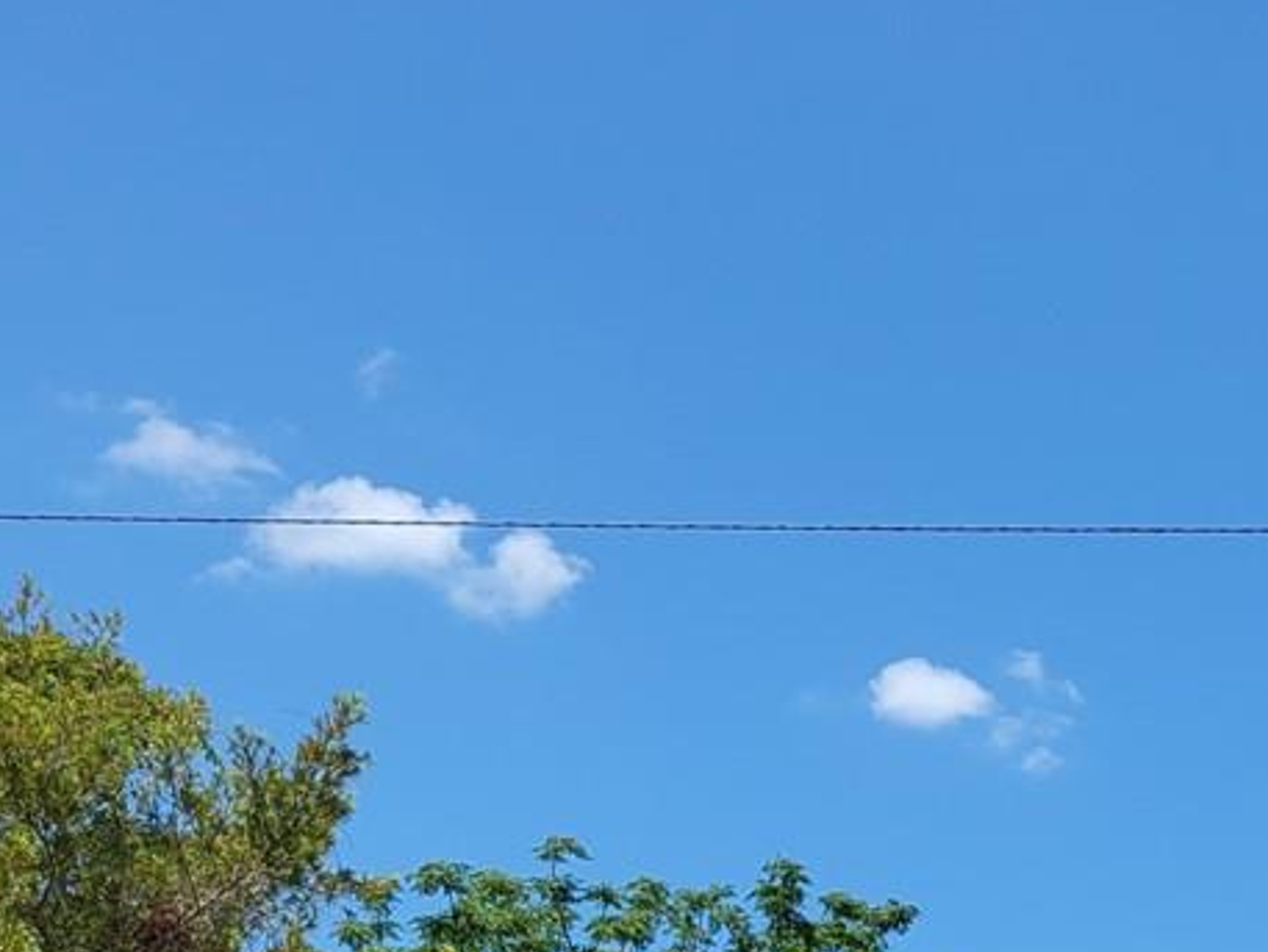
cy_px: 1502
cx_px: 1776
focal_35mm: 91
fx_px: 3334
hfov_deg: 19.4
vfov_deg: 14.9
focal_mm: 5.4
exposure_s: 1/2693
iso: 40
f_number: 1.8
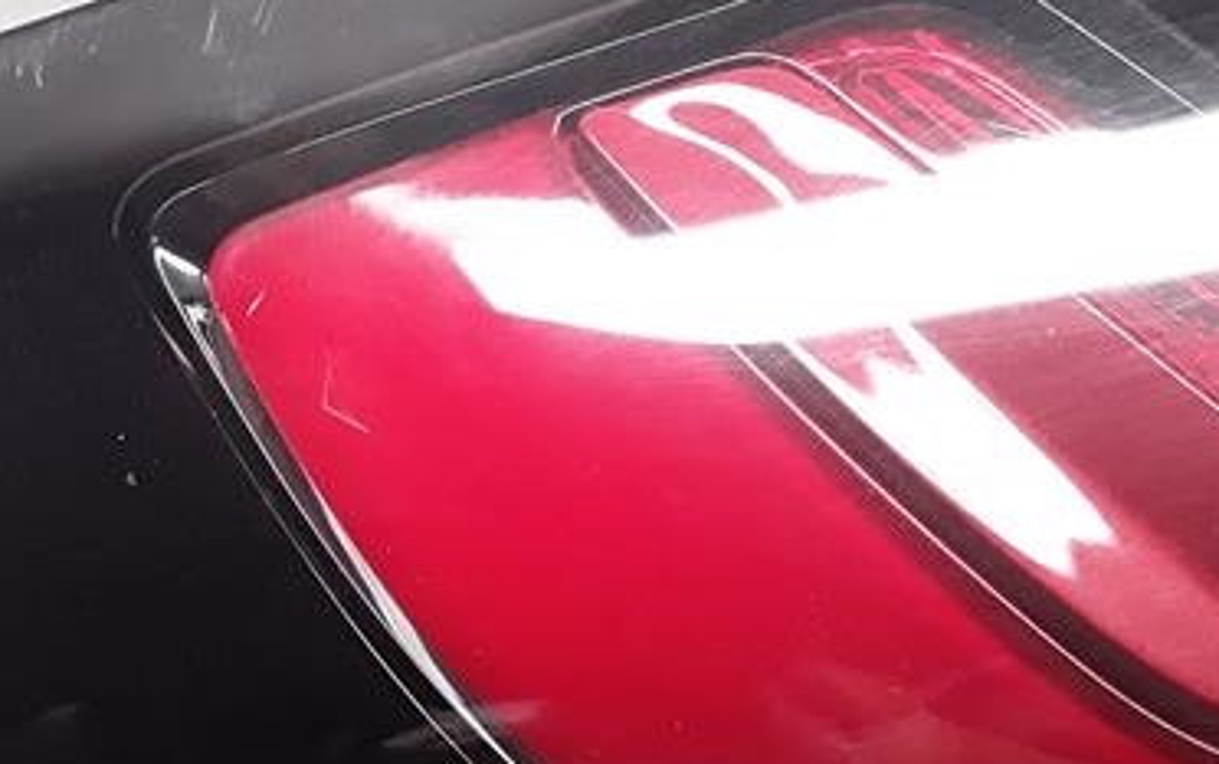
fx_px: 1695
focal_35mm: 51
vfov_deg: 25.4
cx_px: 311
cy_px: 354
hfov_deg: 38.6
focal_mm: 2.91
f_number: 1.9
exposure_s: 1/100
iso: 100
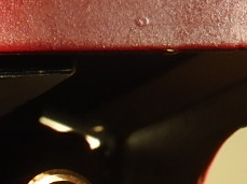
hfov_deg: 8.6
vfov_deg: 6.5
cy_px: 516
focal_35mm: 210
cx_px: -334
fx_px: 1496
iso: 100
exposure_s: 1/250
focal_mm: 5.4
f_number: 3.5
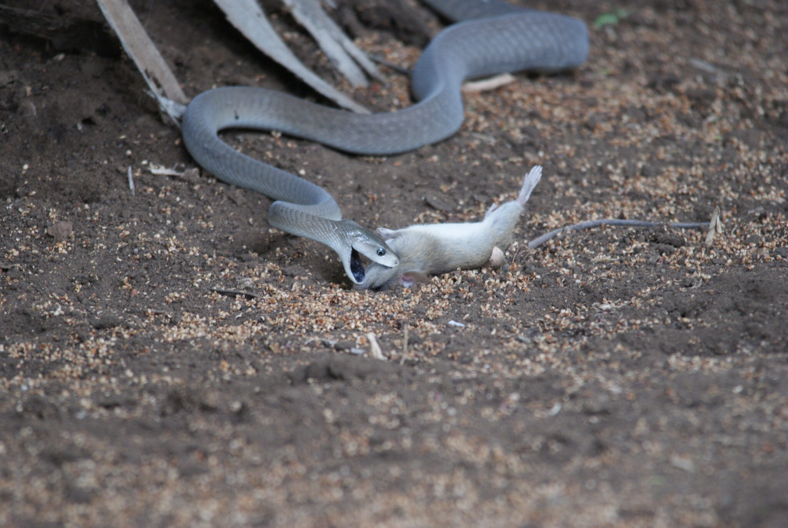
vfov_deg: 2.3
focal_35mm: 600
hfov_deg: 3.4
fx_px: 13149
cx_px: 394
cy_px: 264
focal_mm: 400
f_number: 5.6
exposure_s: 1/60
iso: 400
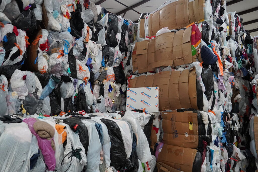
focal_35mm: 27
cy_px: 86
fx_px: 194
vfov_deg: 47.9
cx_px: 129
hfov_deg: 67.4
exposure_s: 1/160
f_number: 3.5
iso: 2000
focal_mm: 18
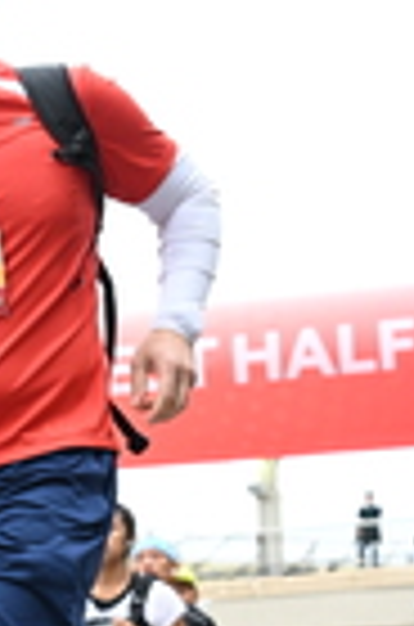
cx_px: -196
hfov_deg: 10.7
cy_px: 477
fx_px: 2132
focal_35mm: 123
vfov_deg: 16.6
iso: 2000
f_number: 4
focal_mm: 31
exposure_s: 1/640
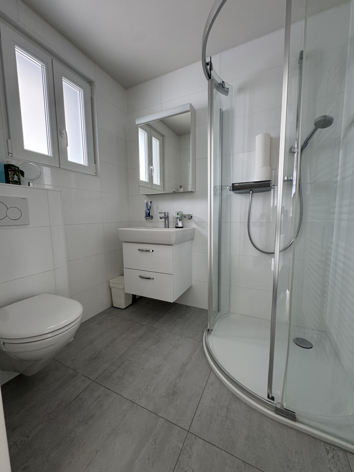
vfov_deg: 102.1
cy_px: 236
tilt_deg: -6.9
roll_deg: +0.3
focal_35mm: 14
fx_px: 191
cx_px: 177
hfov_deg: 85.7
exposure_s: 1/99
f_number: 2.2
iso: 200
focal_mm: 2.22
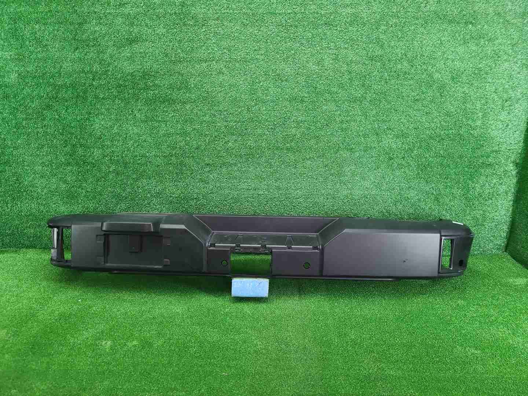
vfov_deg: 53.1
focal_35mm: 26
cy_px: 198
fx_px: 397
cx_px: 264
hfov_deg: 67.3
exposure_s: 1/50
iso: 237
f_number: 1.8
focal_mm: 5.4
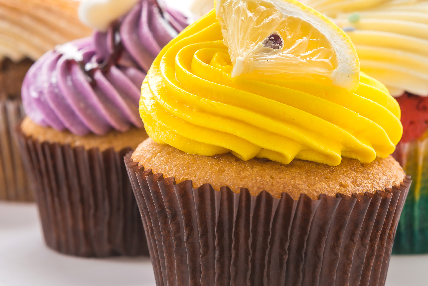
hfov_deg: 15.5
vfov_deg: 10.4
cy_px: 111
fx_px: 1570
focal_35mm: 132
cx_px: 267
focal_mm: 70
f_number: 10
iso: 100
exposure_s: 1/60
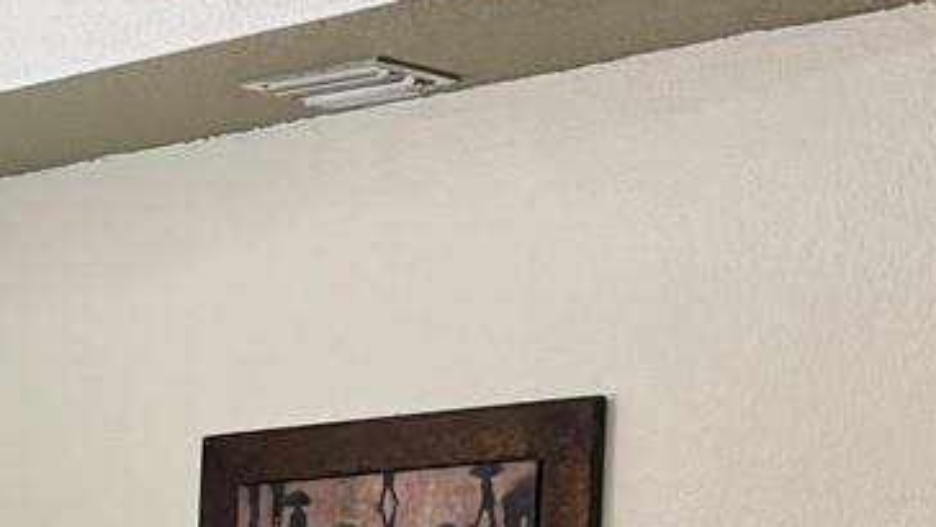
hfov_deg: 17.0
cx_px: -432
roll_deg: -1.4
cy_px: 859
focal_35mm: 115
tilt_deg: -3.6
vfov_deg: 10.1
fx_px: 2855
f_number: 1.78
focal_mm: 6.76
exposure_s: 1/60
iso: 320
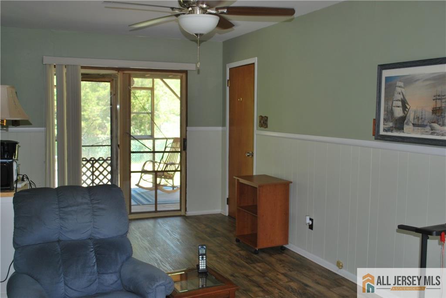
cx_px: 223
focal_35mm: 36
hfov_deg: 53.1
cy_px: 149
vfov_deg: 36.9
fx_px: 446
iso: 200
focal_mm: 24
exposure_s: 1/60
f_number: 4.2
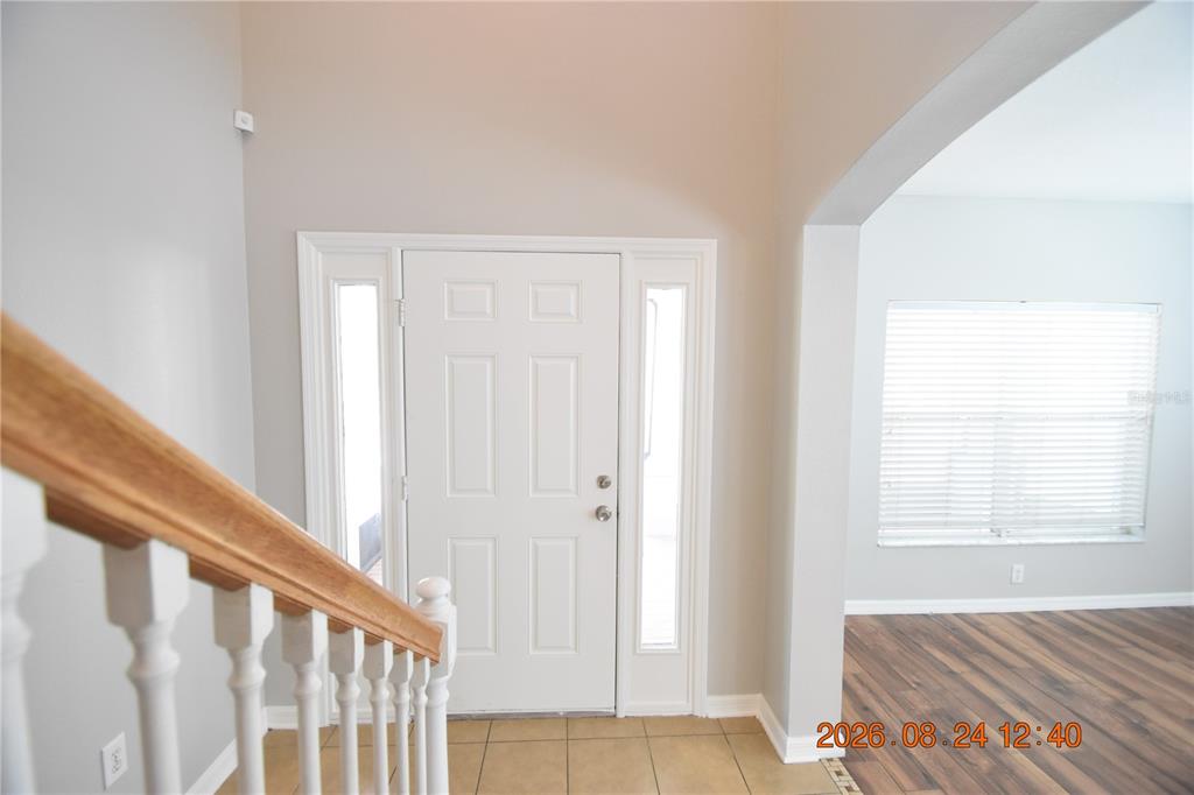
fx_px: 497
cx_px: 597
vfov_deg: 77.3
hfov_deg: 100.4
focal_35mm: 15
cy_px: 398
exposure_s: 1/60
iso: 1600
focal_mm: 10
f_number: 3.5
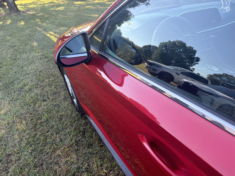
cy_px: 88
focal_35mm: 24
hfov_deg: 71.6
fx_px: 163
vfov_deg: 56.8
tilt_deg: -32.0
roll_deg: +14.8
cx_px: 118
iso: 320
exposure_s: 1/1585
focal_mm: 6.76
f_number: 1.78
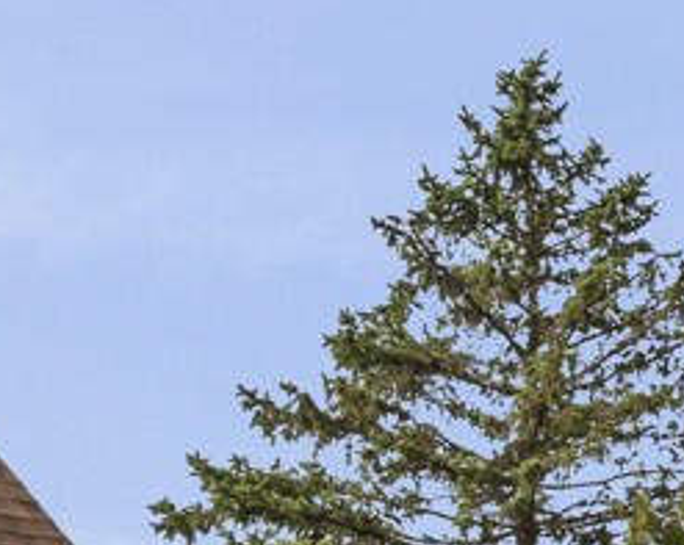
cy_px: 1462
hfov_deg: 6.8
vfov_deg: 5.8
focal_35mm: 251
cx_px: 2202
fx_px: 5075
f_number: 16
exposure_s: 1/40
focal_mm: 33
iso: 640
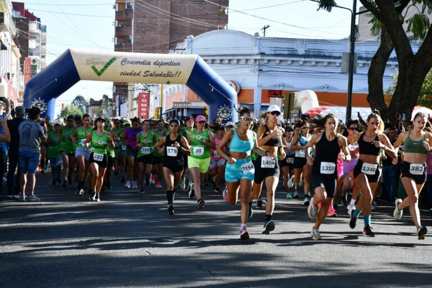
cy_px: 144
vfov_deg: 14.7
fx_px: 1116
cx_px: 216
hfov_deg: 21.9
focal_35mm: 93
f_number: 8
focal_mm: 62
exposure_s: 1/250
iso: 200
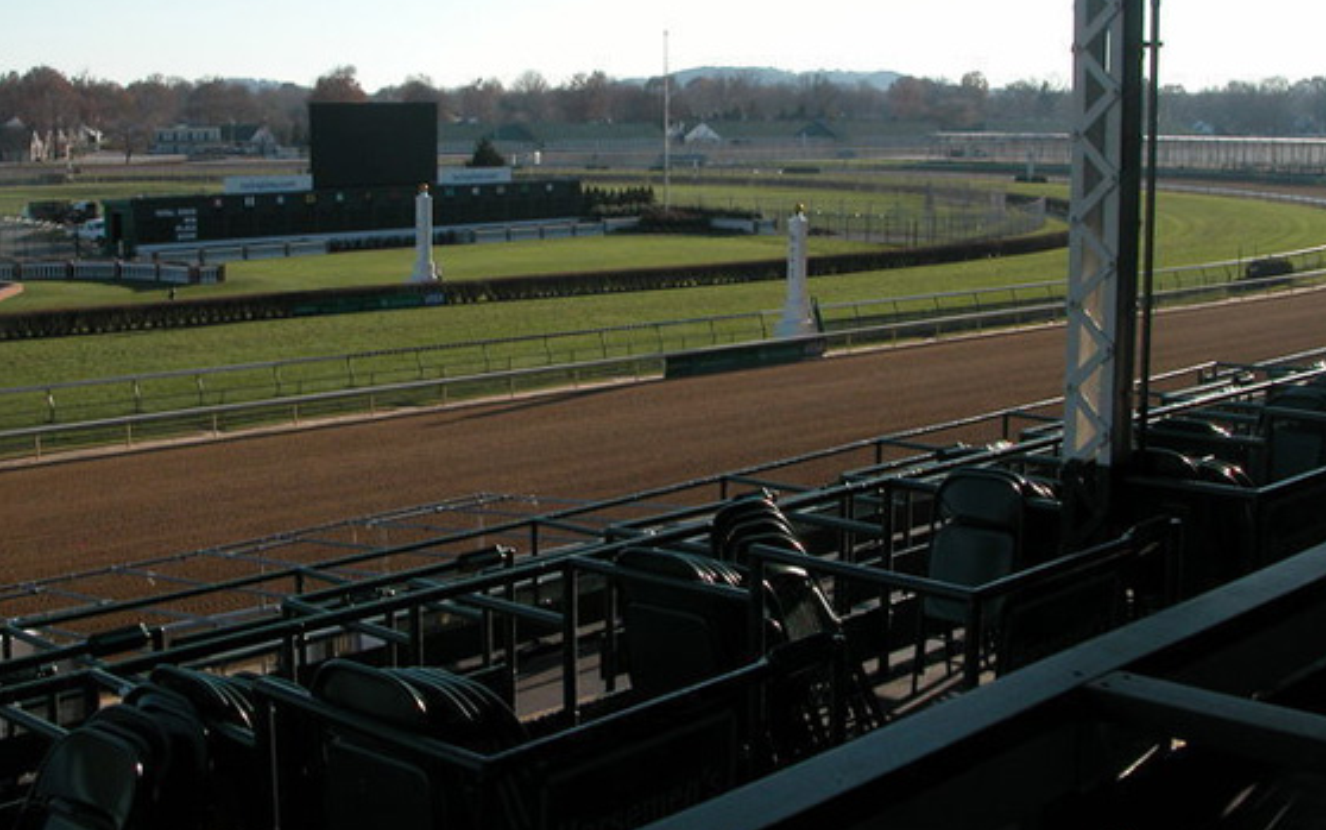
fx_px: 1771
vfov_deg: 26.2
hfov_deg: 40.9
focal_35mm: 49
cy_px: 263
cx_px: 556
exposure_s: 1/246
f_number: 6.3
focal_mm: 8.9
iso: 100
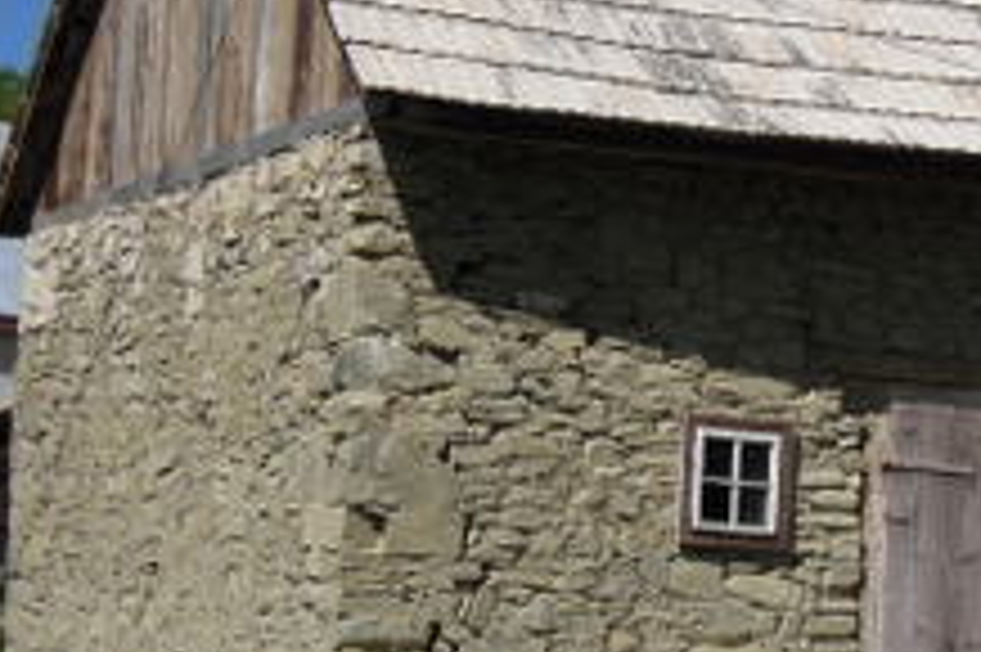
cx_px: 990
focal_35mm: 126
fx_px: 3431
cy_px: 414
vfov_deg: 10.9
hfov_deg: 15.9
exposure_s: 1/1250
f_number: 4.5
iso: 160
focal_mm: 9.9
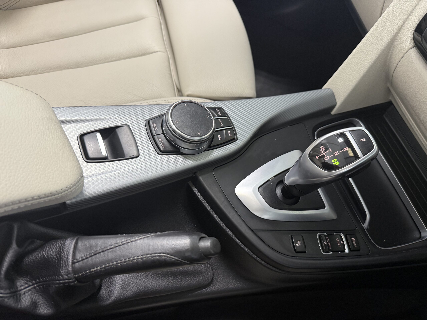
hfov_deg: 71.6
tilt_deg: -52.7
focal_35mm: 24
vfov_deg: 56.8
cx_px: 214
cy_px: 160
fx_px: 296
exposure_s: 1/50
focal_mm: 6.76
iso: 250
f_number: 1.78
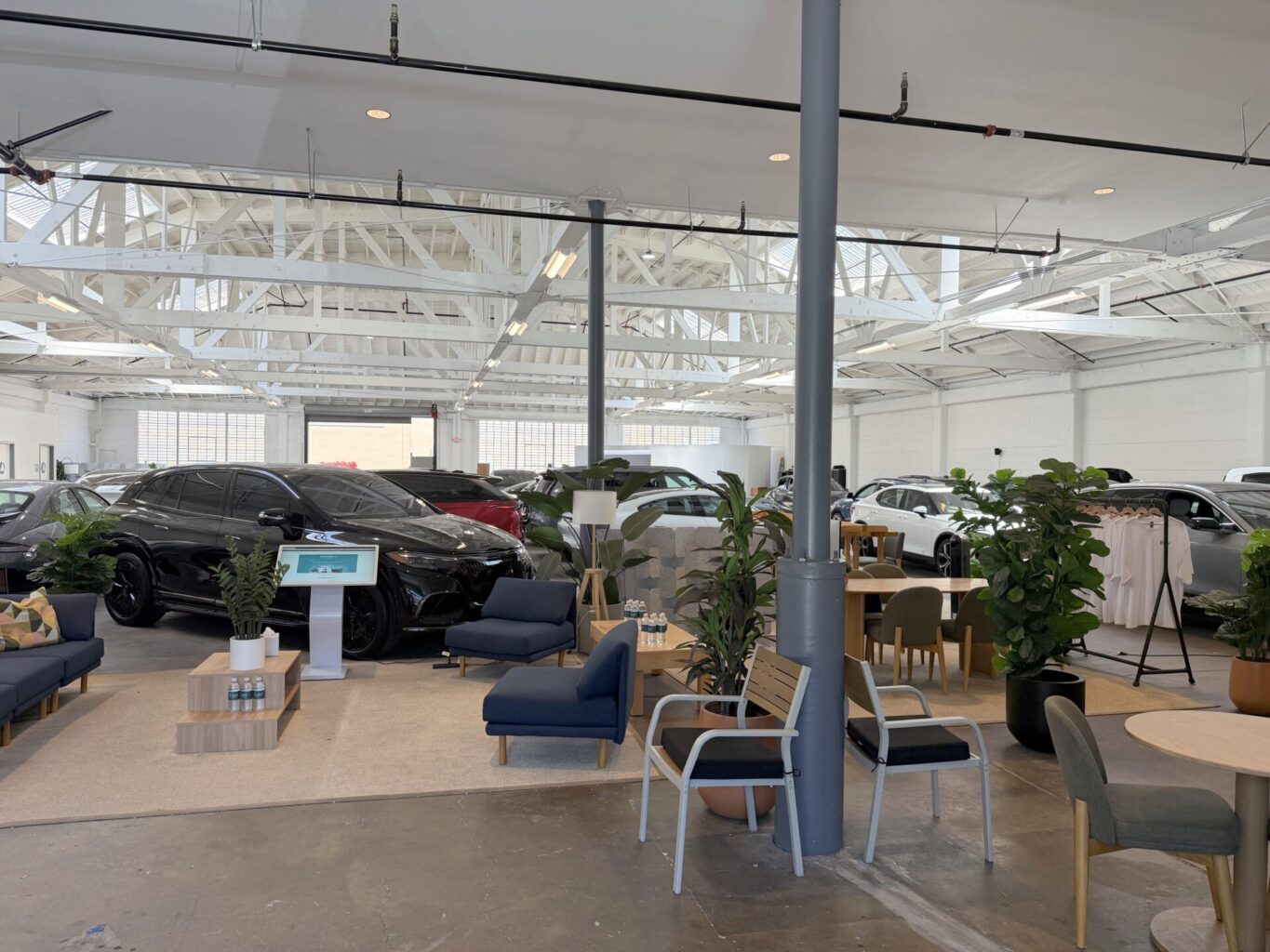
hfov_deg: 71.6
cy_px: 476
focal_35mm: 24
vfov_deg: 56.8
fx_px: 881
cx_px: 635
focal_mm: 6.76
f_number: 1.78
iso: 100
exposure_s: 1/189
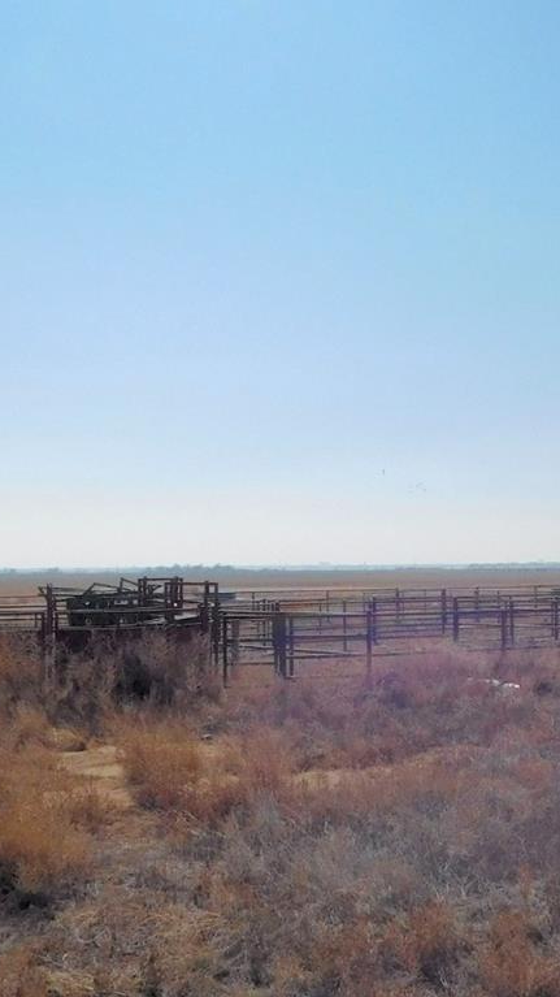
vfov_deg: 42.1
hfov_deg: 24.3
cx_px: 372
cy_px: 523
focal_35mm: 49
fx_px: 1295
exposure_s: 1/1500
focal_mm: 4
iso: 125
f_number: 6
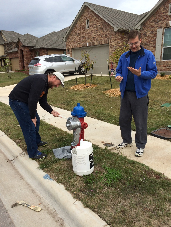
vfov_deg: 61.7
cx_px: 86
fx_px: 191
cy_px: 114
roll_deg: +1.2
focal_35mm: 29
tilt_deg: -13.0
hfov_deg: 48.2
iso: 32
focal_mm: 4.15
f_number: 2.2
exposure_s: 1/1172
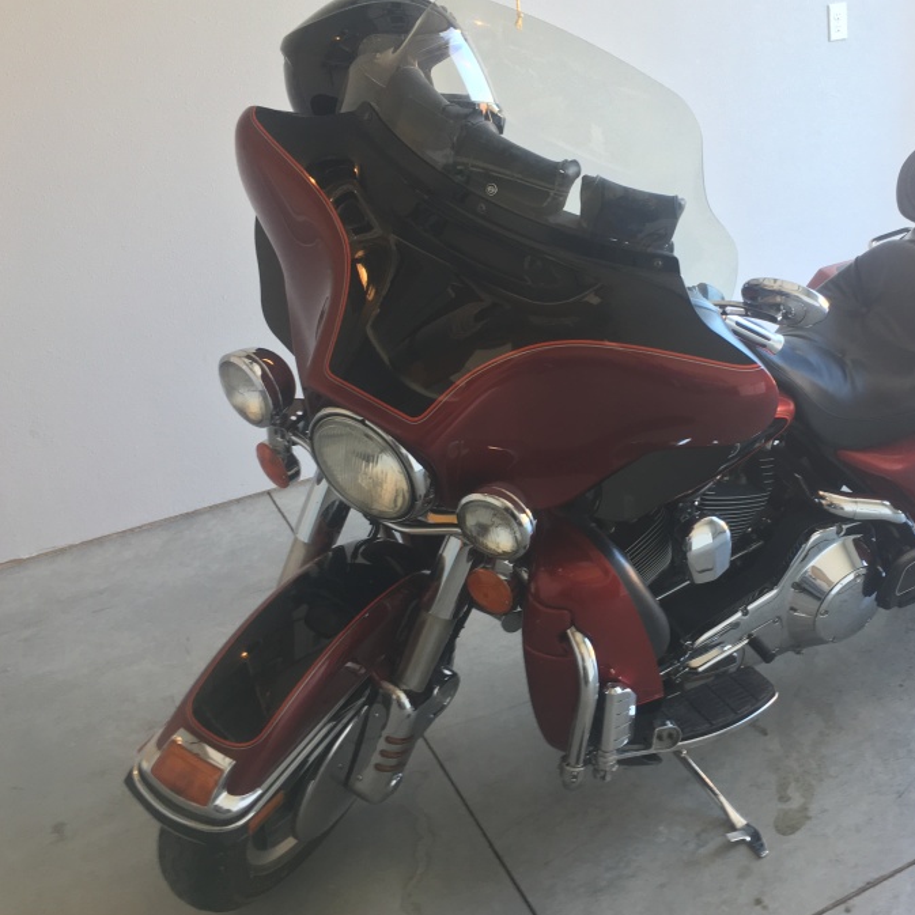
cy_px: 446
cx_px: 653
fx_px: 1166
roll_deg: +6.8
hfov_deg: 41.9
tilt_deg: -22.4
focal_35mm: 39
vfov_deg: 42.8
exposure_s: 1/30
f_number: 2.2
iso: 32
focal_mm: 4.15
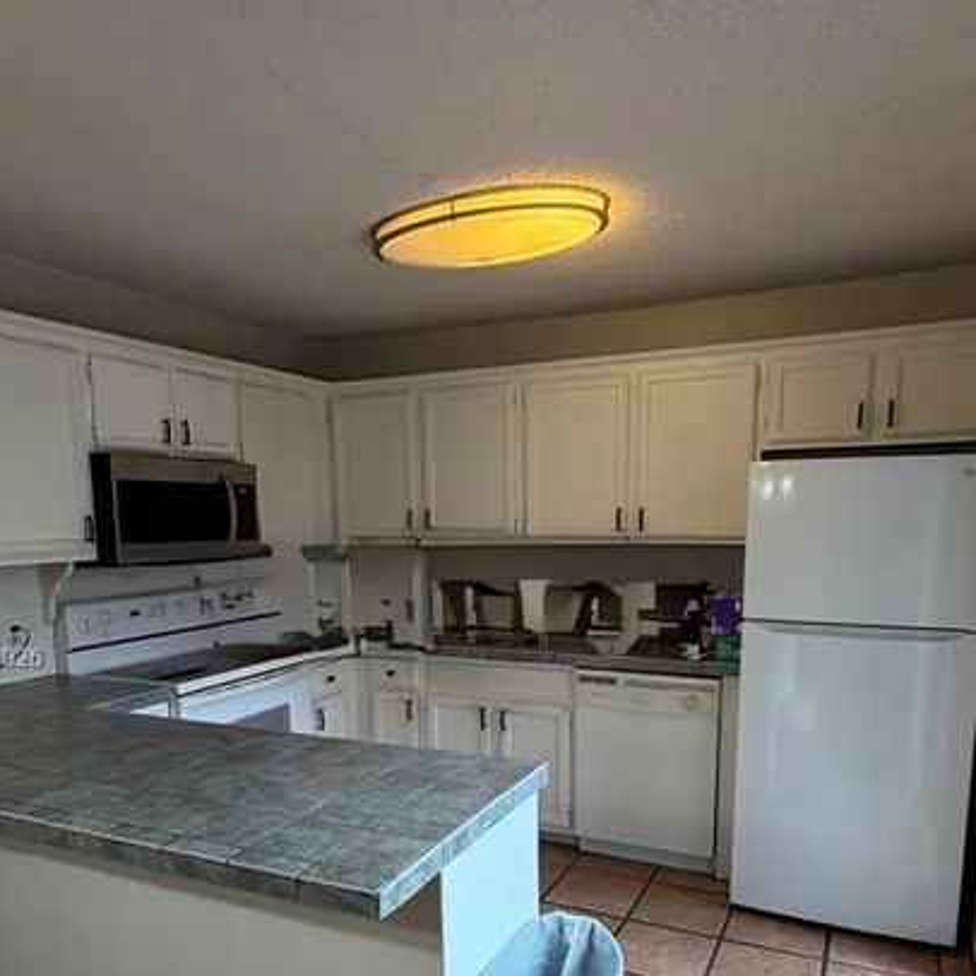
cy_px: 660
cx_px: 495
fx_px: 829
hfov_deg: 60.9
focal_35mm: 26
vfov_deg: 59.4
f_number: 2.2
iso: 250
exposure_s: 1/120
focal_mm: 2.22
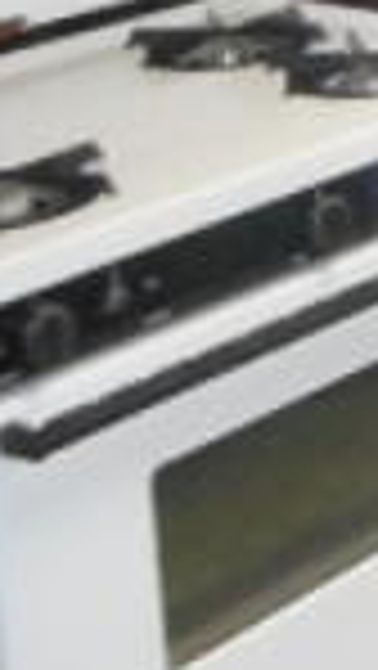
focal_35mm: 117
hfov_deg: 9.1
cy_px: -238
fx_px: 2081
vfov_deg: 17.1
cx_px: 963
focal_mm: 4.5
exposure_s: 1/25
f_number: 3.7
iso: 720
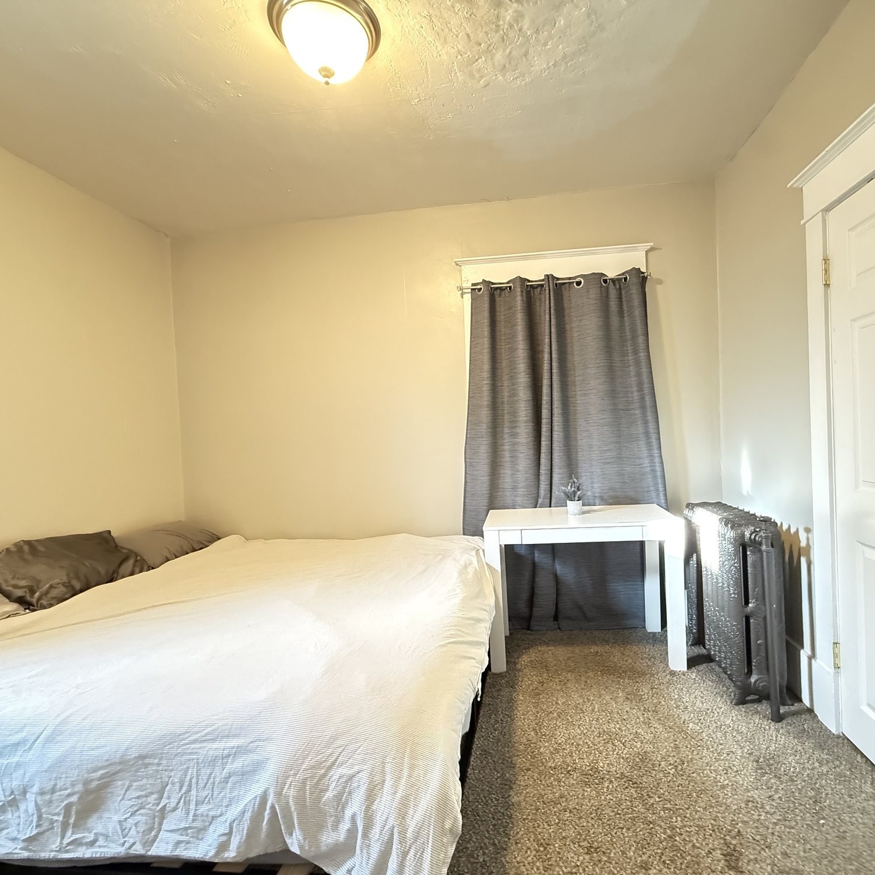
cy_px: 446
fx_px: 486
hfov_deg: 83.6
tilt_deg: -2.1
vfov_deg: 84.0
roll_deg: +2.4
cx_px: 487
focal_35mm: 17
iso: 1000
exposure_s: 1/40
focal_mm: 2.22
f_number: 2.2
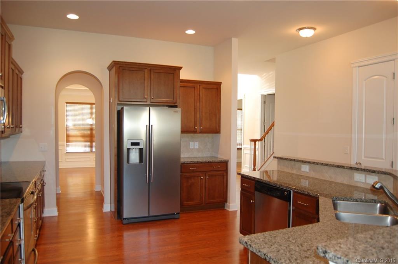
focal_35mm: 27
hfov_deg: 67.4
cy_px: 132
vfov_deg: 47.8
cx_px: 199
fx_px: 298
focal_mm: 18
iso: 400
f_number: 3.5
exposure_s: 1/30
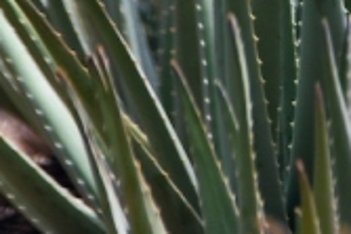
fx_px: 17542
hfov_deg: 1.1
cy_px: -19
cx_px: 298
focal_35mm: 1801
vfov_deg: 0.8
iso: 400
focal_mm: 250
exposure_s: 1/1600
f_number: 6.3
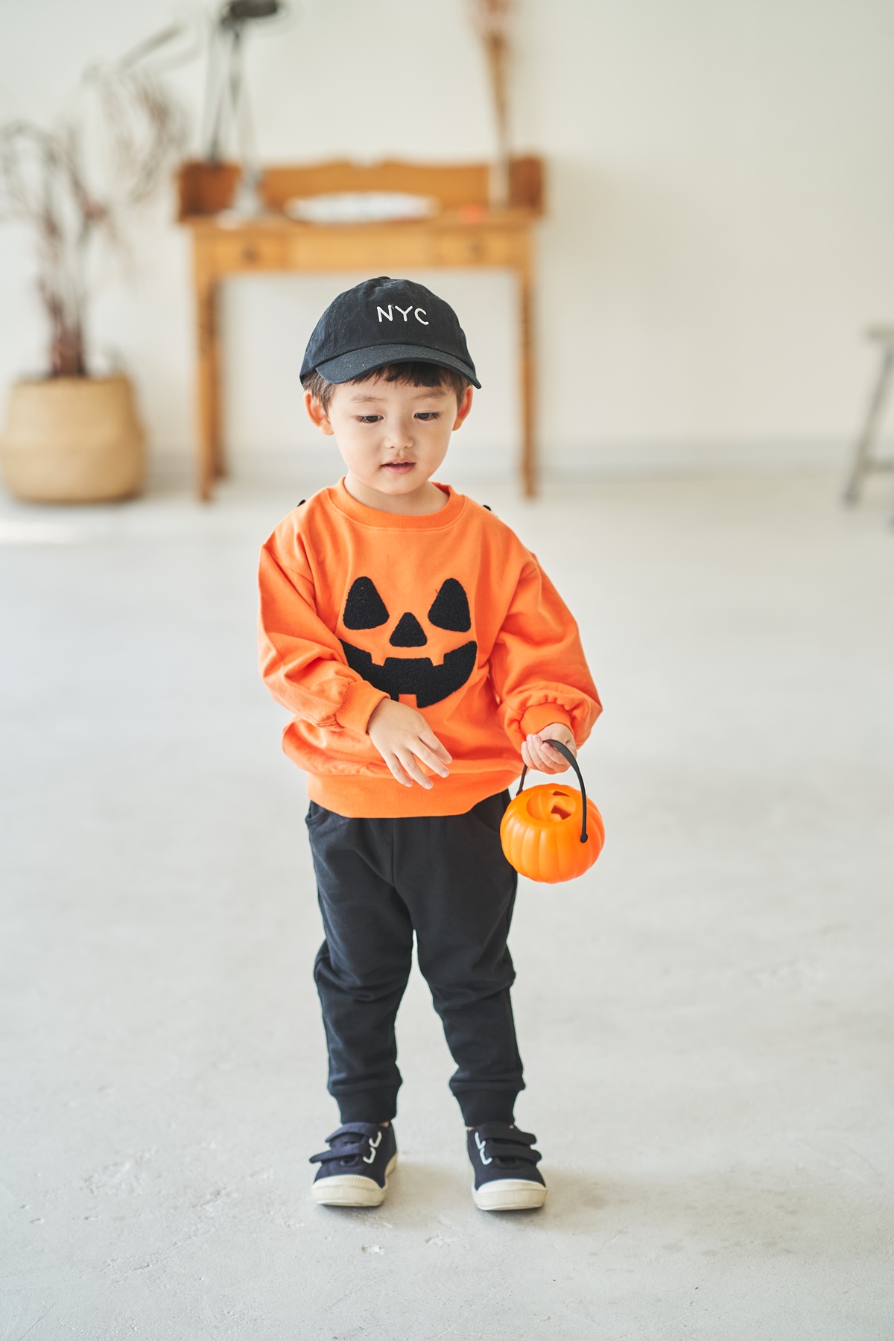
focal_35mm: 85
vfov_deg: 23.9
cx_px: 447
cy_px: 670
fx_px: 3166
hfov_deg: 16.1
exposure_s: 1/200
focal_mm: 85
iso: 400
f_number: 2.2
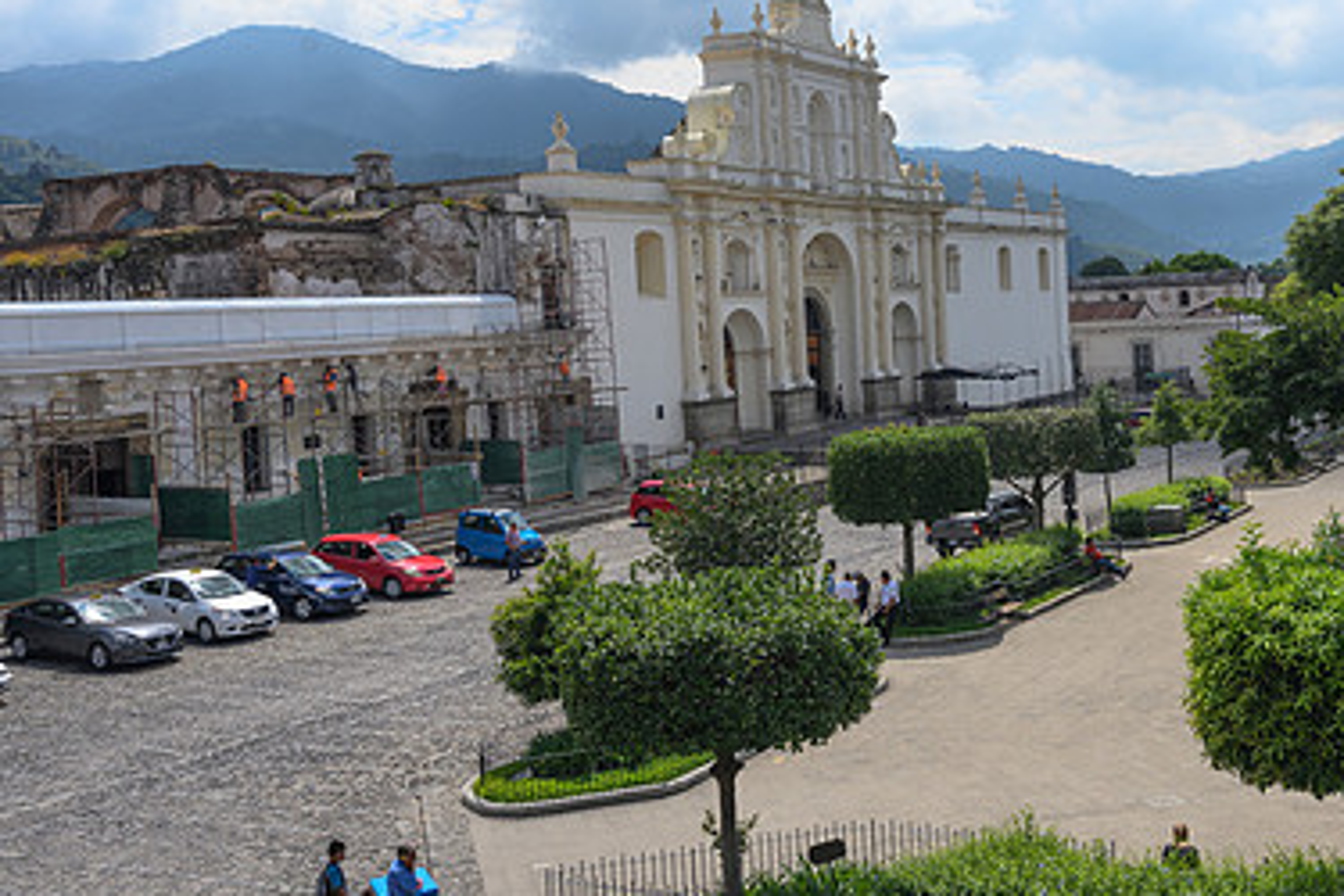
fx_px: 1531
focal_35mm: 41
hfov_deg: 46.2
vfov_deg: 32.6
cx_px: 953
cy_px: 403
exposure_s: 1/125
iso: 64
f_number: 7.1
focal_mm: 26.5
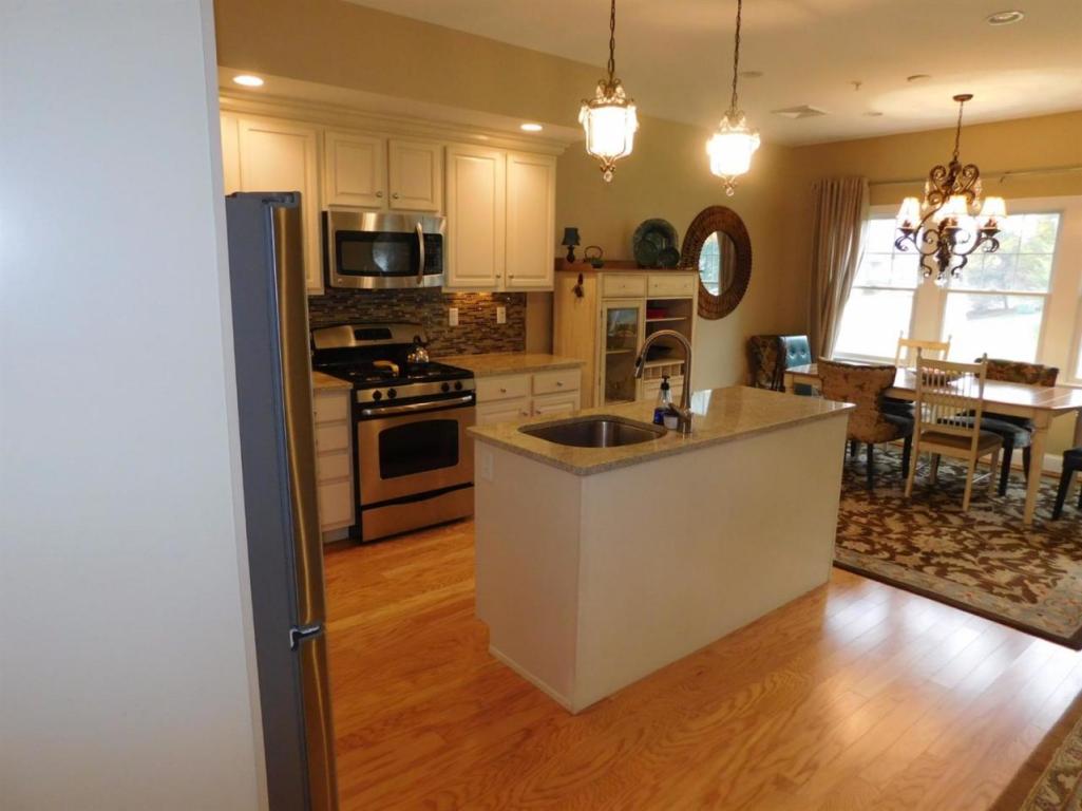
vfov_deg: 58.8
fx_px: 719
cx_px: 541
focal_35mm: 23
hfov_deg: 73.9
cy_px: 406
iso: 200
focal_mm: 4
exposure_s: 1/30
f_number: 3
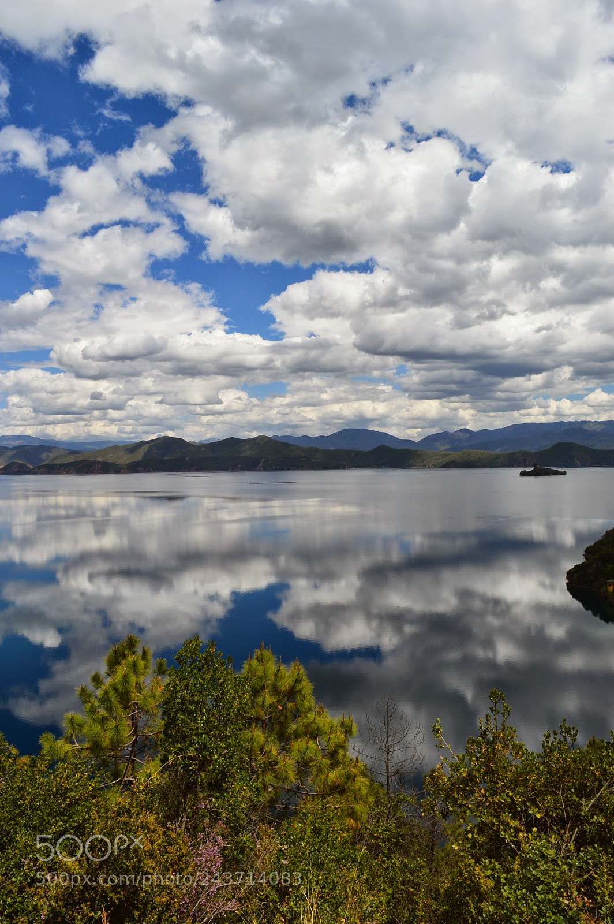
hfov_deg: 47.9
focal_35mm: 27
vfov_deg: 67.4
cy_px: 462
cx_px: 307
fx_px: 692
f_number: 11
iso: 320
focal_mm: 18
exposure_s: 1/500
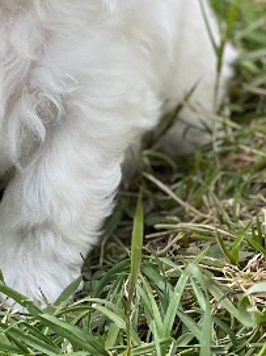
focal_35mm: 115
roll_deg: +2.8
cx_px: 41
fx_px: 1179
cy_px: -17
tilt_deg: -15.9
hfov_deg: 12.8
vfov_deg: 16.7
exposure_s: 1/160
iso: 25
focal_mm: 6
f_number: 2
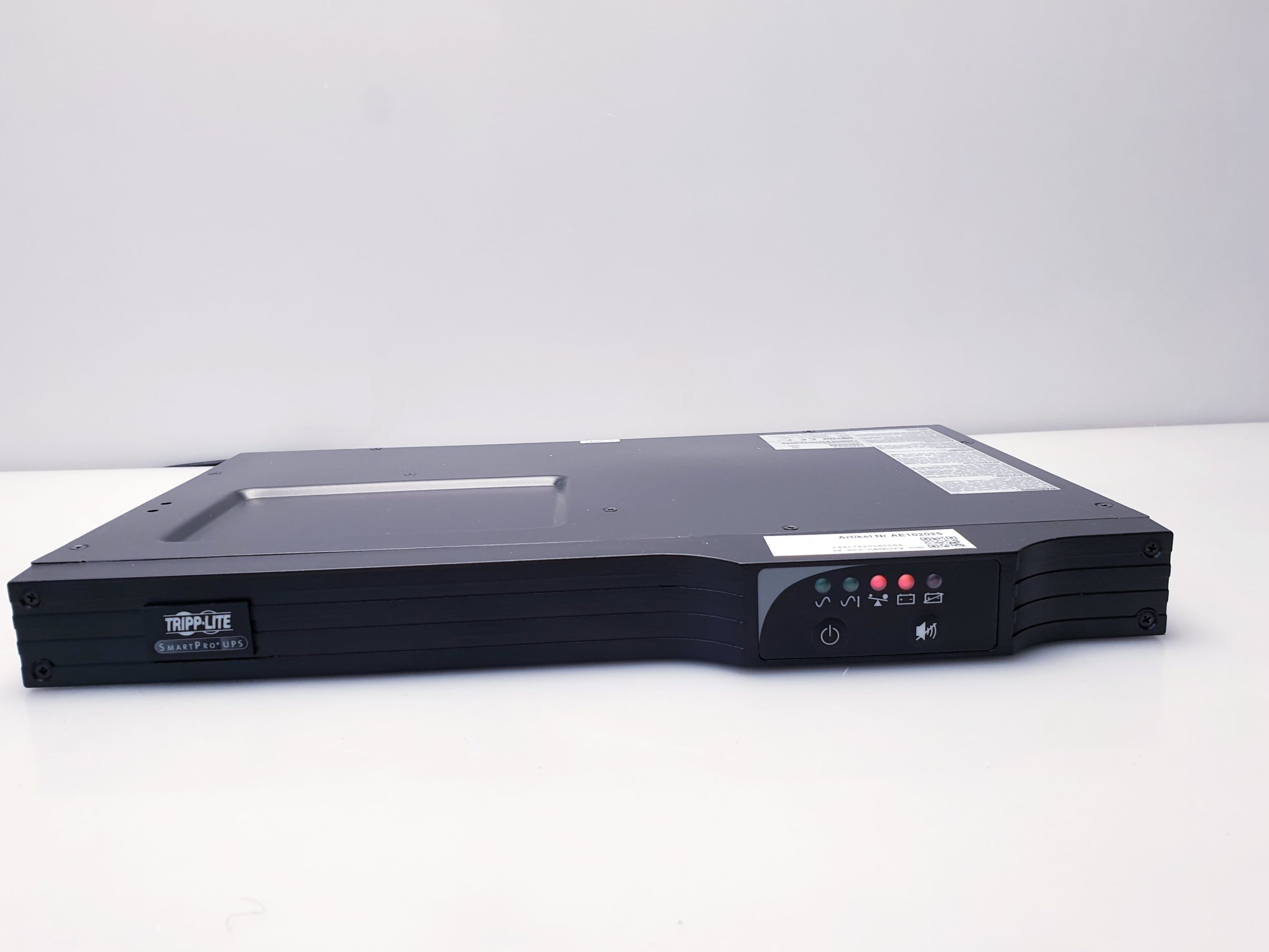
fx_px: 990
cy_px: 491
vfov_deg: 51.4
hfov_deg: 65.3
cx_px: 636
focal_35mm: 27
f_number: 2.4
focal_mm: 4.3
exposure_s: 1/50
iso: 80
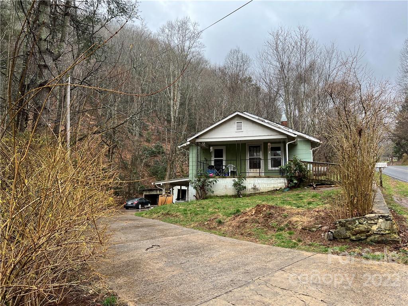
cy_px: 153
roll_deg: +0.7
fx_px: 306
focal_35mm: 26
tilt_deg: +7.8
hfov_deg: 67.3
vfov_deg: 53.1
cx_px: 204
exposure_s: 1/171
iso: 50
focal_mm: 5.7
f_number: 1.5
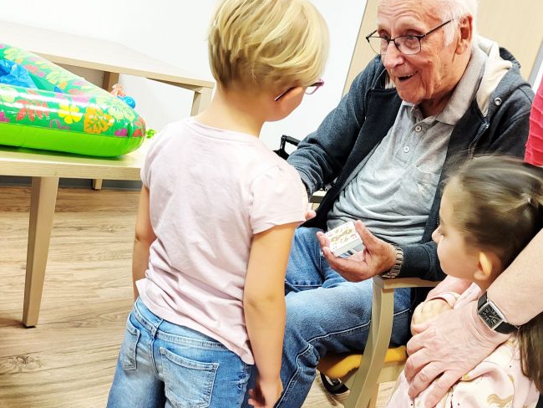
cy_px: 271
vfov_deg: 32.6
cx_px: 320
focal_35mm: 44
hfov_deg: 42.8
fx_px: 690
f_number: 1.8
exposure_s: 1/50.3
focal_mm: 5.4
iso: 500
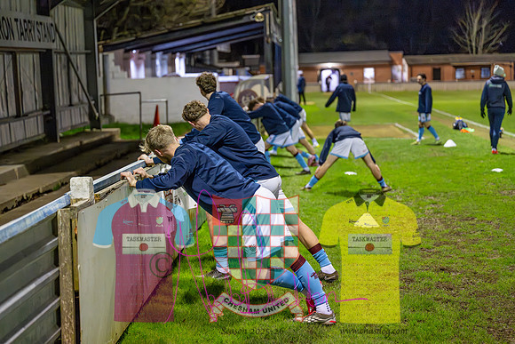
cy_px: 172
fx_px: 1016
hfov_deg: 28.4
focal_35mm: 71
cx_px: 258
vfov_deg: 19.2
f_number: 2.8
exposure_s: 1/500
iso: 8000
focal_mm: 71
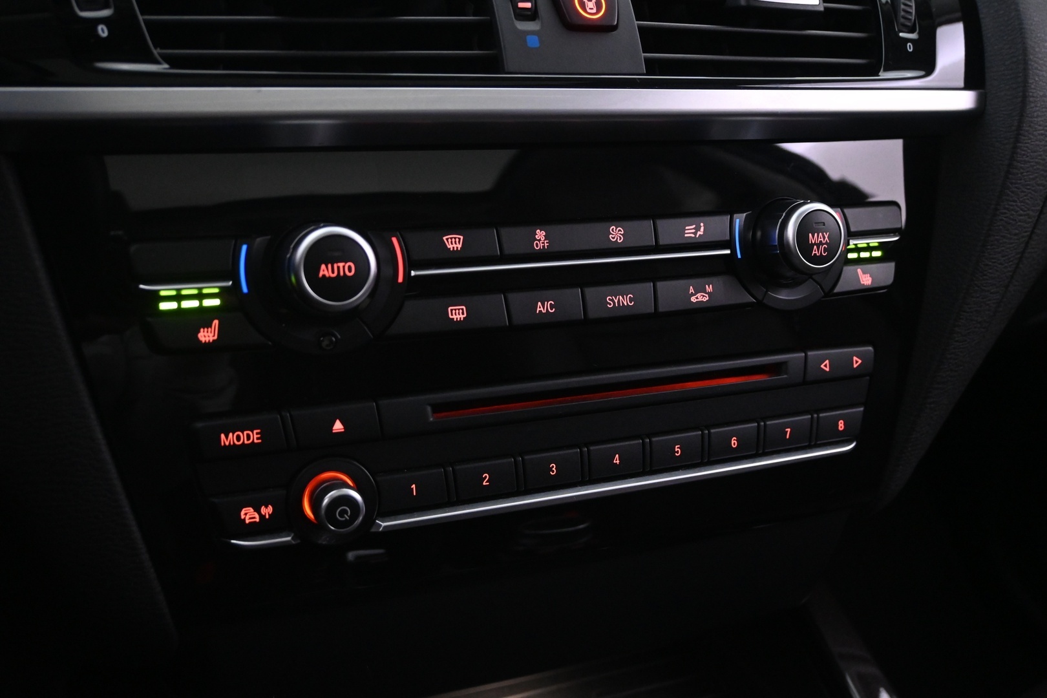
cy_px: 349
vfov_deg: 36.2
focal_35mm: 37
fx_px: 1069
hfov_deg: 52.2
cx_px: 524
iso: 3200
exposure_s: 1/20
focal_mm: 24.5
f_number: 4.2
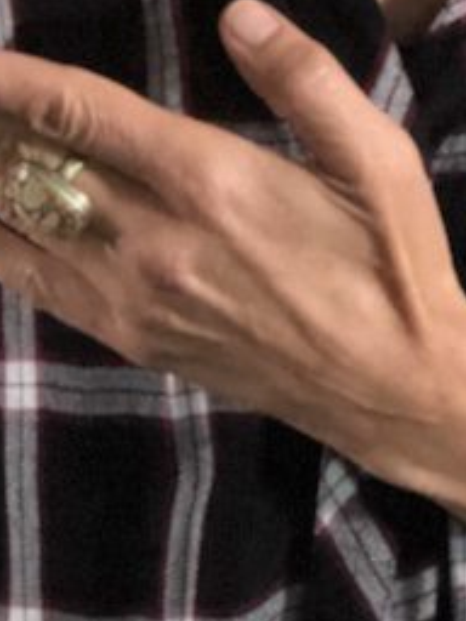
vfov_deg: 8.7
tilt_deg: -8.9
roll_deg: +1.1
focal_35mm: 223
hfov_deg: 6.7
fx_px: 4003
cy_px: -206
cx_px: 371
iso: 250
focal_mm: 6.6
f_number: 2.8
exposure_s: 1/30
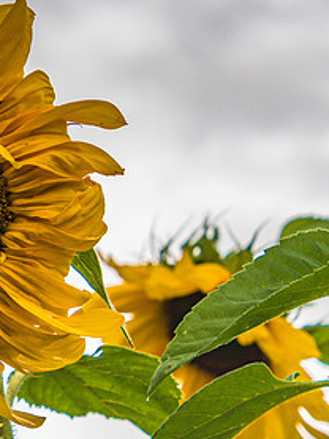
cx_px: -36
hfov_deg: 7.0
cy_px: 214
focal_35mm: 211
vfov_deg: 9.4
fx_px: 2678
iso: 200
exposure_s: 1/6
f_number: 7.1
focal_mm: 70
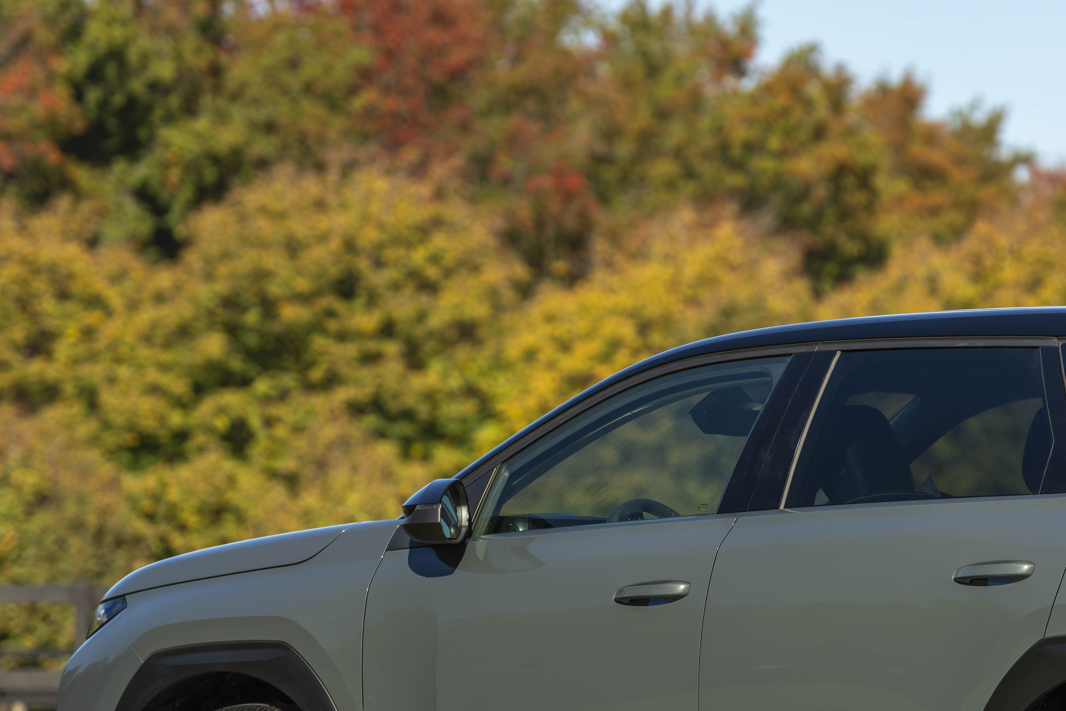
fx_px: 7906
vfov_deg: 5.1
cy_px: 389
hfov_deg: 7.7
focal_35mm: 267
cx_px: 909
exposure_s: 1/1250
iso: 320
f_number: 2.8
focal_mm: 115
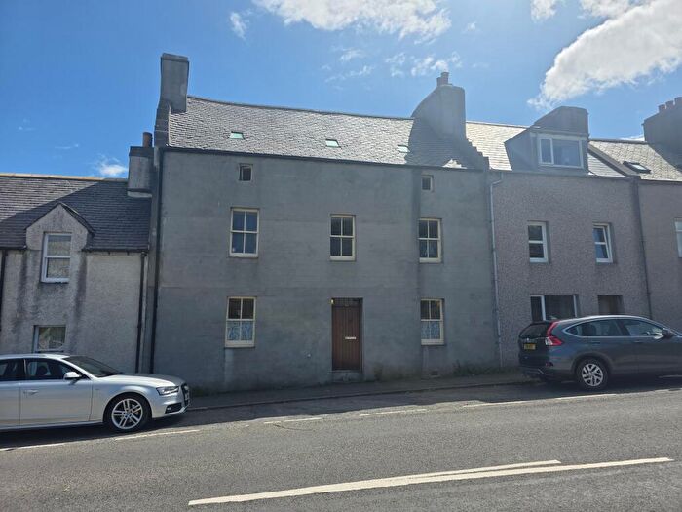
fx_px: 453
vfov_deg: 58.9
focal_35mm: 23
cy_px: 256
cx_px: 341
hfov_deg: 73.9
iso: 64
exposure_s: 1/7944
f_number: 1.7
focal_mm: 6.3
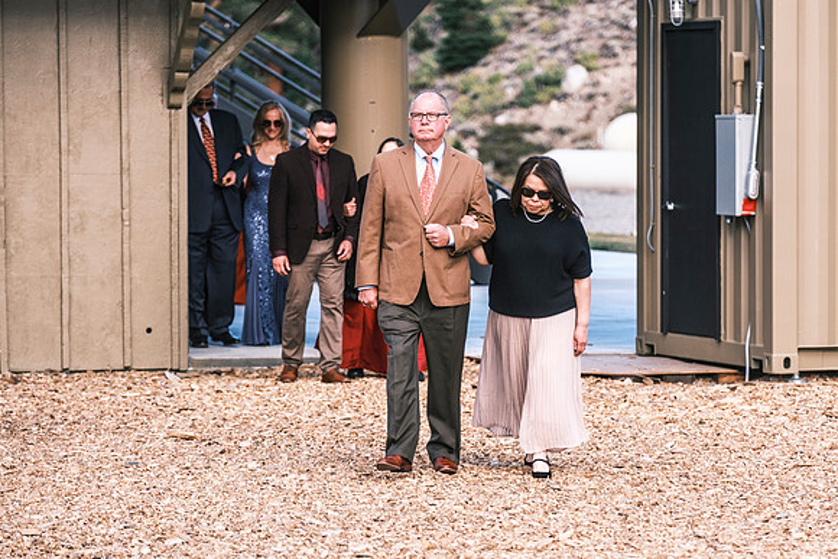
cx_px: 507
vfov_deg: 7.4
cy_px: 338
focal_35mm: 185
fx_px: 4311
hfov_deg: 11.1
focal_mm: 102.2
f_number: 2.8
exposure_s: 1/600
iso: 400
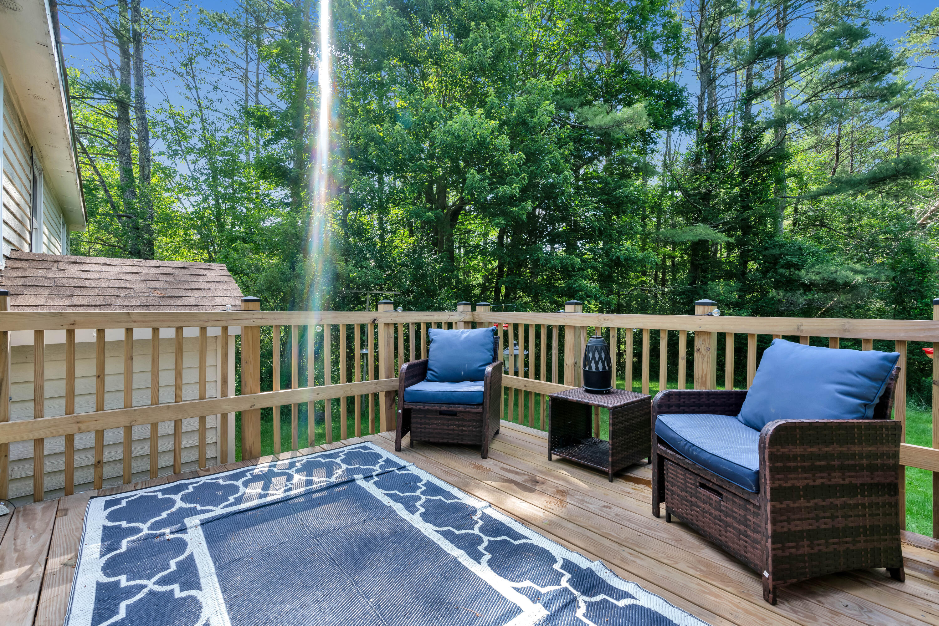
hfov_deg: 96.7
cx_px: 470
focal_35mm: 16
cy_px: 313
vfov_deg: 73.8
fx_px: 417
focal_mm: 16
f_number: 9.5
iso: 800
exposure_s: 1/125
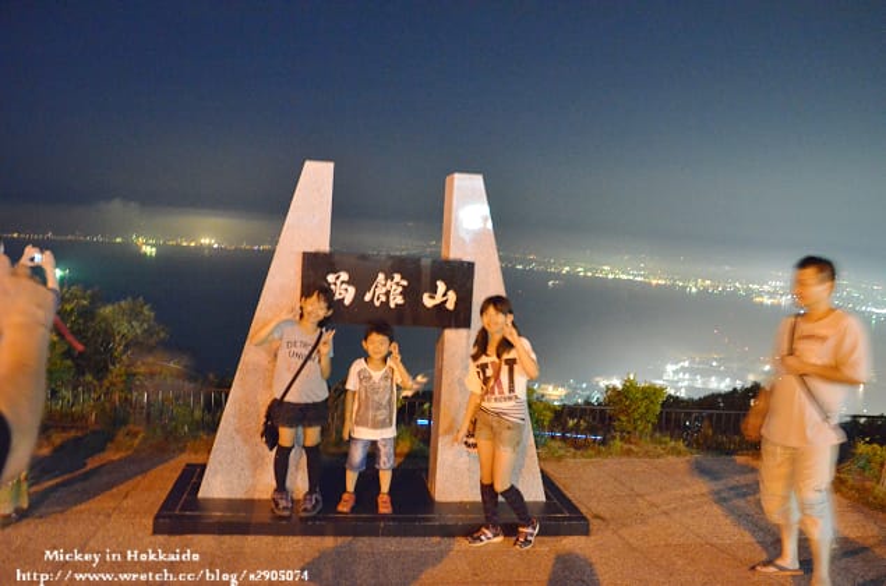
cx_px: 443
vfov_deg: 43.4
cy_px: 293
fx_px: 736
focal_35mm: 30
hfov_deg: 62.1
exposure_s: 1/1.3
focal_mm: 20
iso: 6400
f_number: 5
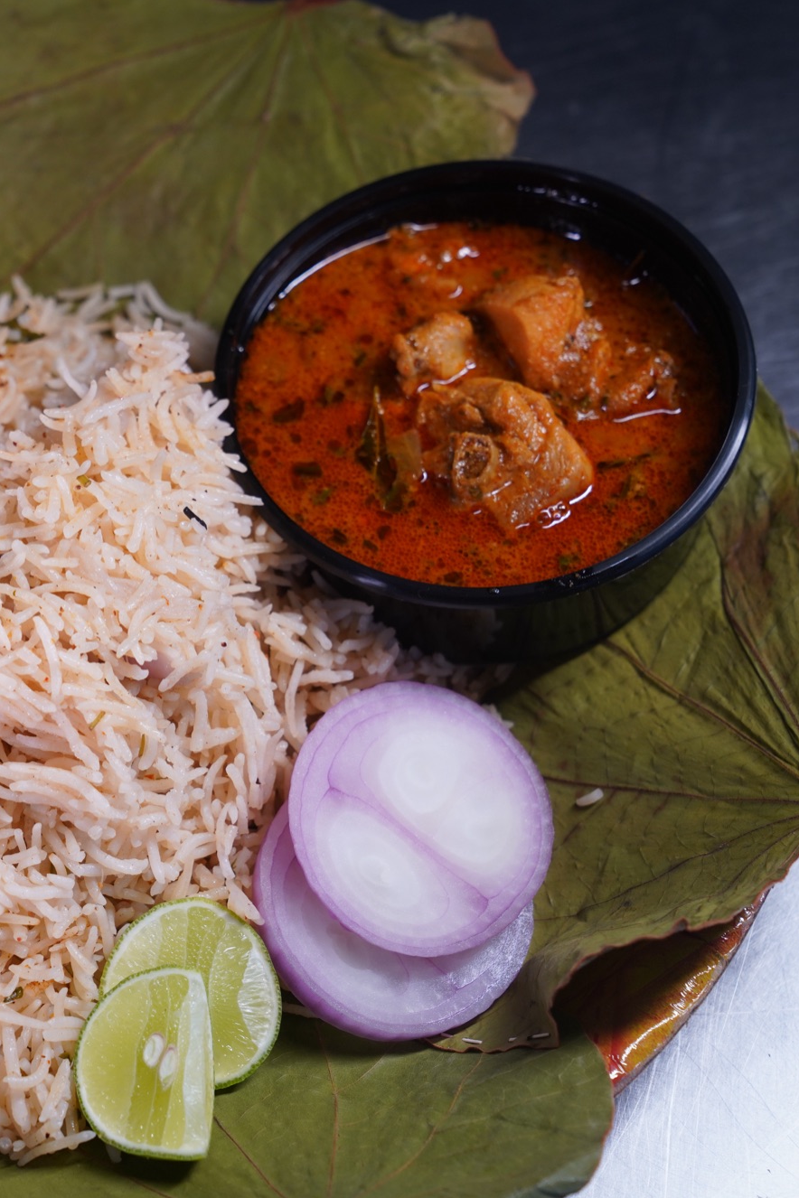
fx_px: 2963
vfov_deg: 22.9
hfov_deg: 15.2
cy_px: 602
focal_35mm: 89
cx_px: 50
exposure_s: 1/200
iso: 500
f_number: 5.6
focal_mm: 59
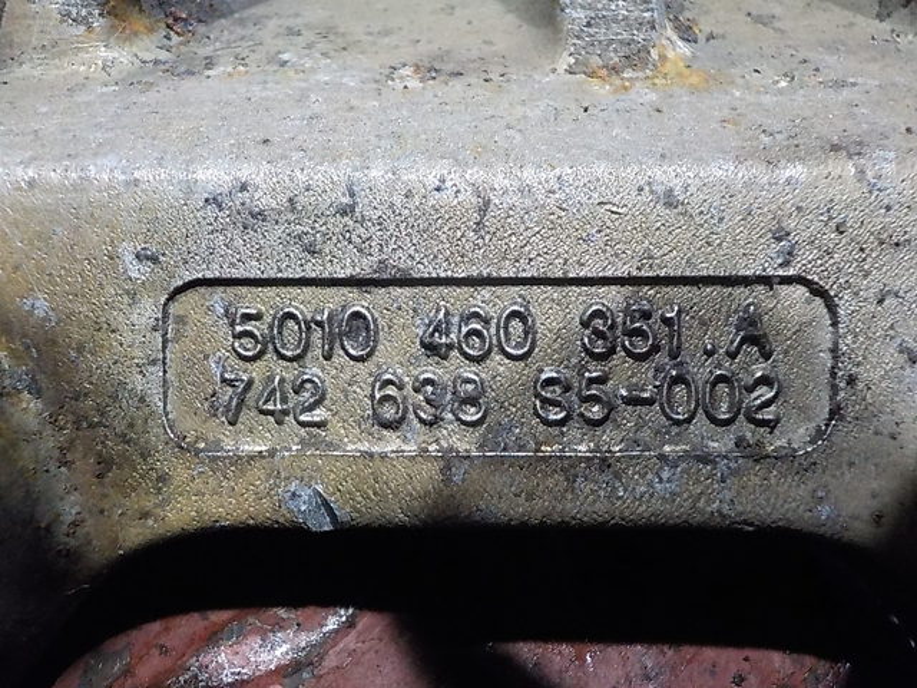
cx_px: 458
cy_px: 344
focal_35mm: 30
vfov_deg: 46.8
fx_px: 795
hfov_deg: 60.0
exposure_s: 1/40
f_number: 3.3
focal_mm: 4.1
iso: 800
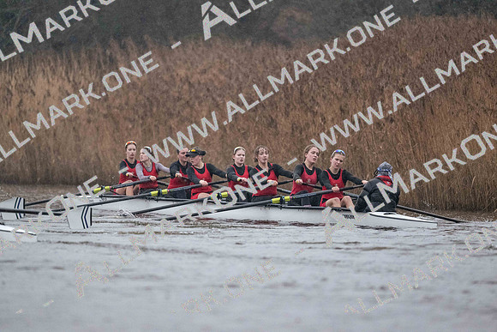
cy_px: 166
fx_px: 5523
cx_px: 248
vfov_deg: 3.4
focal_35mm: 400
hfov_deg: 5.2
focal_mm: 400
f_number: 4.5
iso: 6400
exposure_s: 1/1600
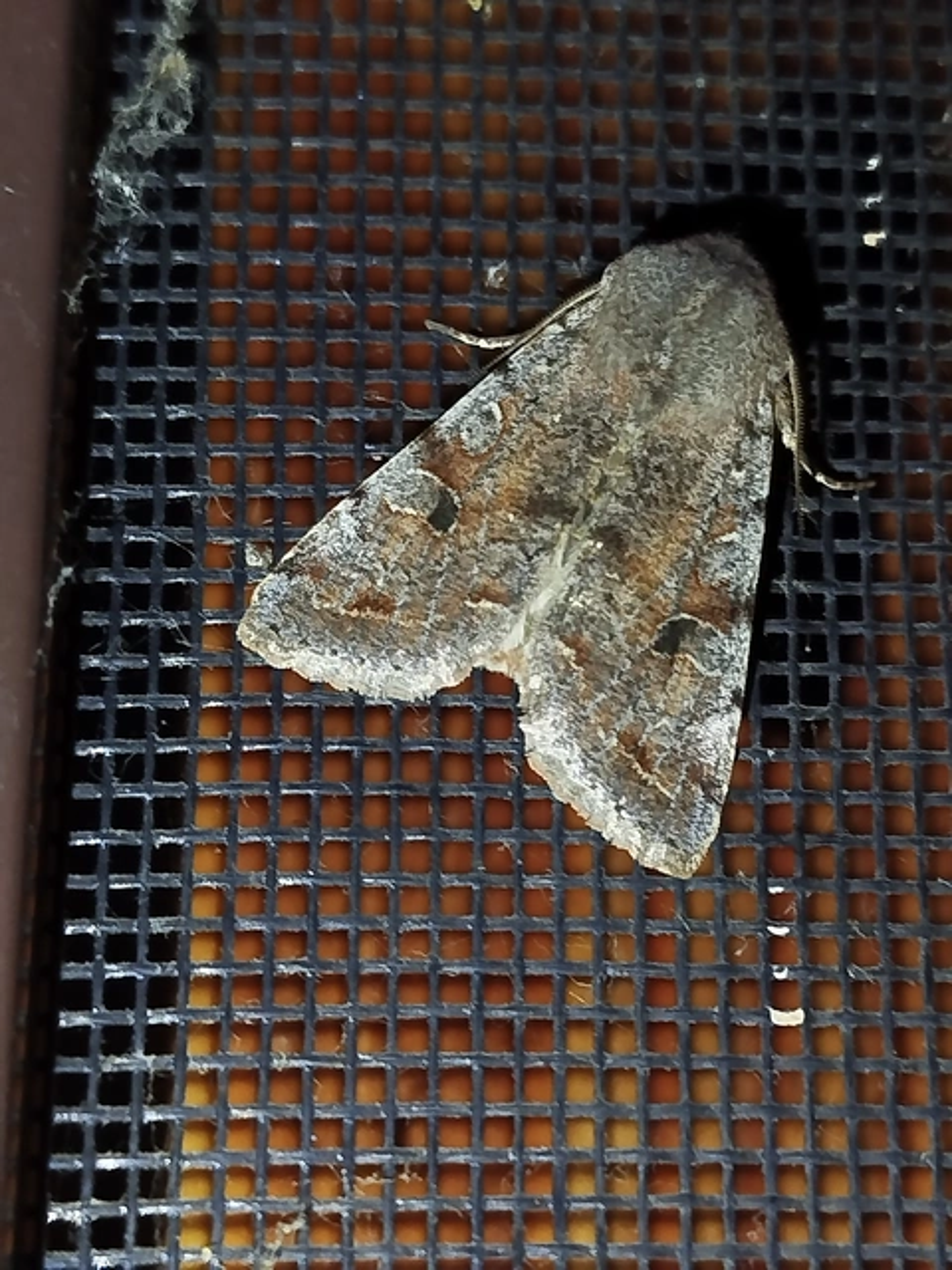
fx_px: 2787
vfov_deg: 25.7
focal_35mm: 76
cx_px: 476
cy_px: 635
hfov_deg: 19.4
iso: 160
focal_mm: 5.31
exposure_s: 1/33
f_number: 1.7
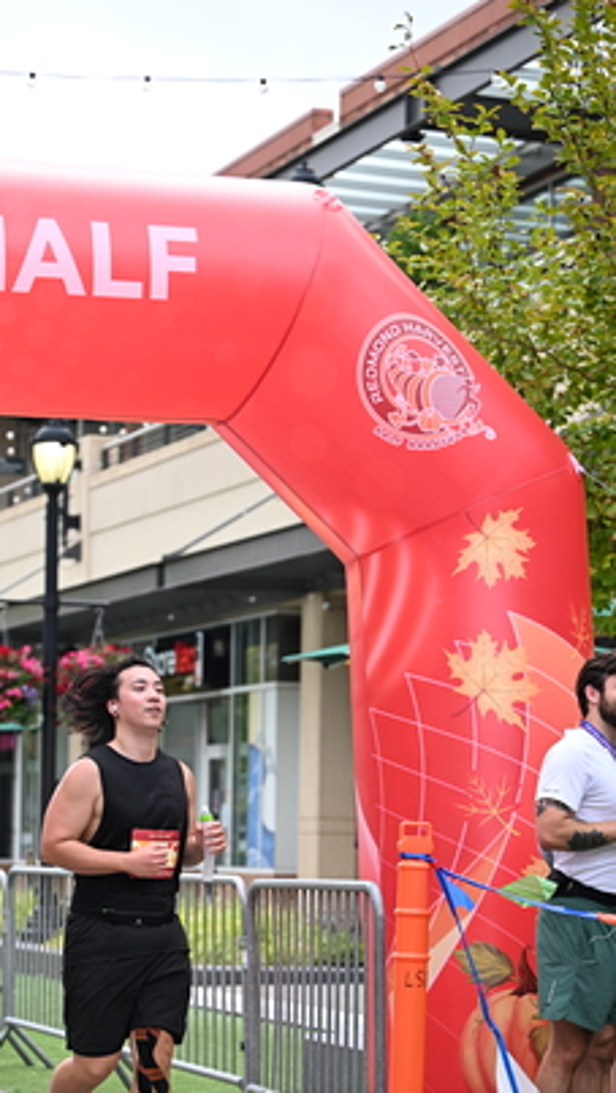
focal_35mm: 100
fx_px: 2901
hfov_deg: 12.1
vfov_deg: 21.3
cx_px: 205
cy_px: 732
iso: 640
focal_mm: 70
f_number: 2.8
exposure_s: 1/2500
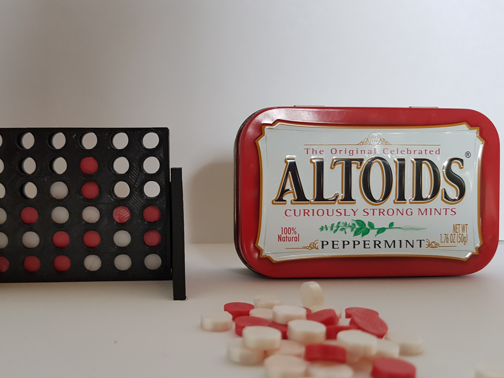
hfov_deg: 56.3
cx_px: 199
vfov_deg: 44.1
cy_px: 212
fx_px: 466
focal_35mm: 32
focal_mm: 4.2
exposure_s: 1/60
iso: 100
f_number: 1.7
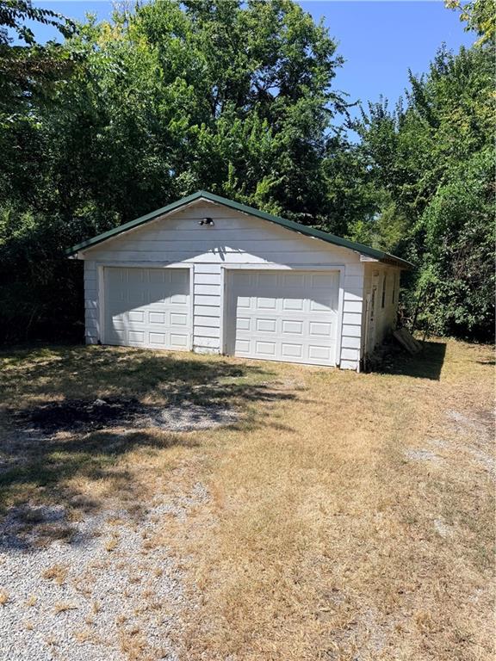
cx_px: 248
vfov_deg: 71.6
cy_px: 330
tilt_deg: -6.4
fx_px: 459
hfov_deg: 56.8
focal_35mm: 24
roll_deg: -1.4
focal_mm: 6.76
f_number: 1.78
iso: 80
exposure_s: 1/4673
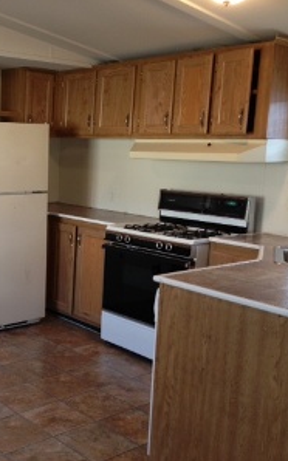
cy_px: 230
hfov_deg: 26.2
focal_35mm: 47
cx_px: 14
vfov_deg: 42.7
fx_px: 591
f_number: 2.4
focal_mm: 4.13
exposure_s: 1/20
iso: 80
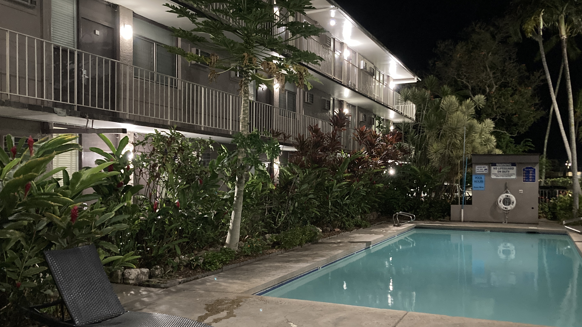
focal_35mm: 34
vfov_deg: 34.6
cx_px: 305
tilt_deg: +0.8
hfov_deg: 58.0
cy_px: 188
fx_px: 525
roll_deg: -0.8
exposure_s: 1/20
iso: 640
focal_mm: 3.99
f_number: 1.8
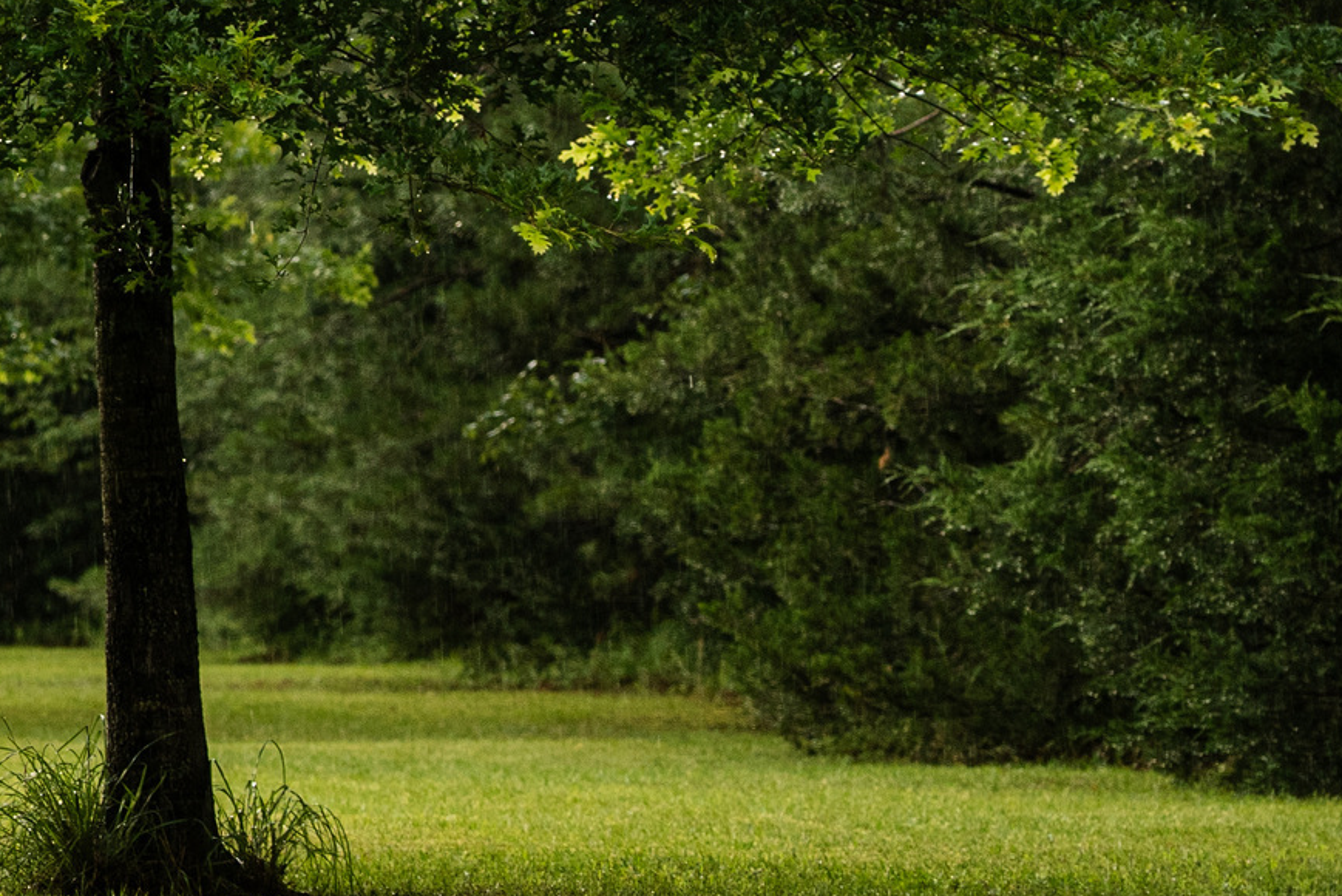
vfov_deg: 3.7
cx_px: -715
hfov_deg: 5.5
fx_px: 13834
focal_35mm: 371
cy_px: 348
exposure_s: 1/160
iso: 400
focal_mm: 105
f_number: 4
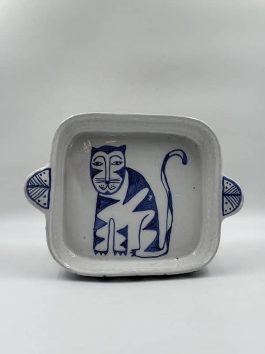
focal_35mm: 48
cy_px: 177
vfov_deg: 39.7
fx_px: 490
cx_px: 132
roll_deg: +0.2
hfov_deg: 30.3
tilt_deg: -8.9
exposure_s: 1/435
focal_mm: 6.86
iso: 64
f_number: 1.78
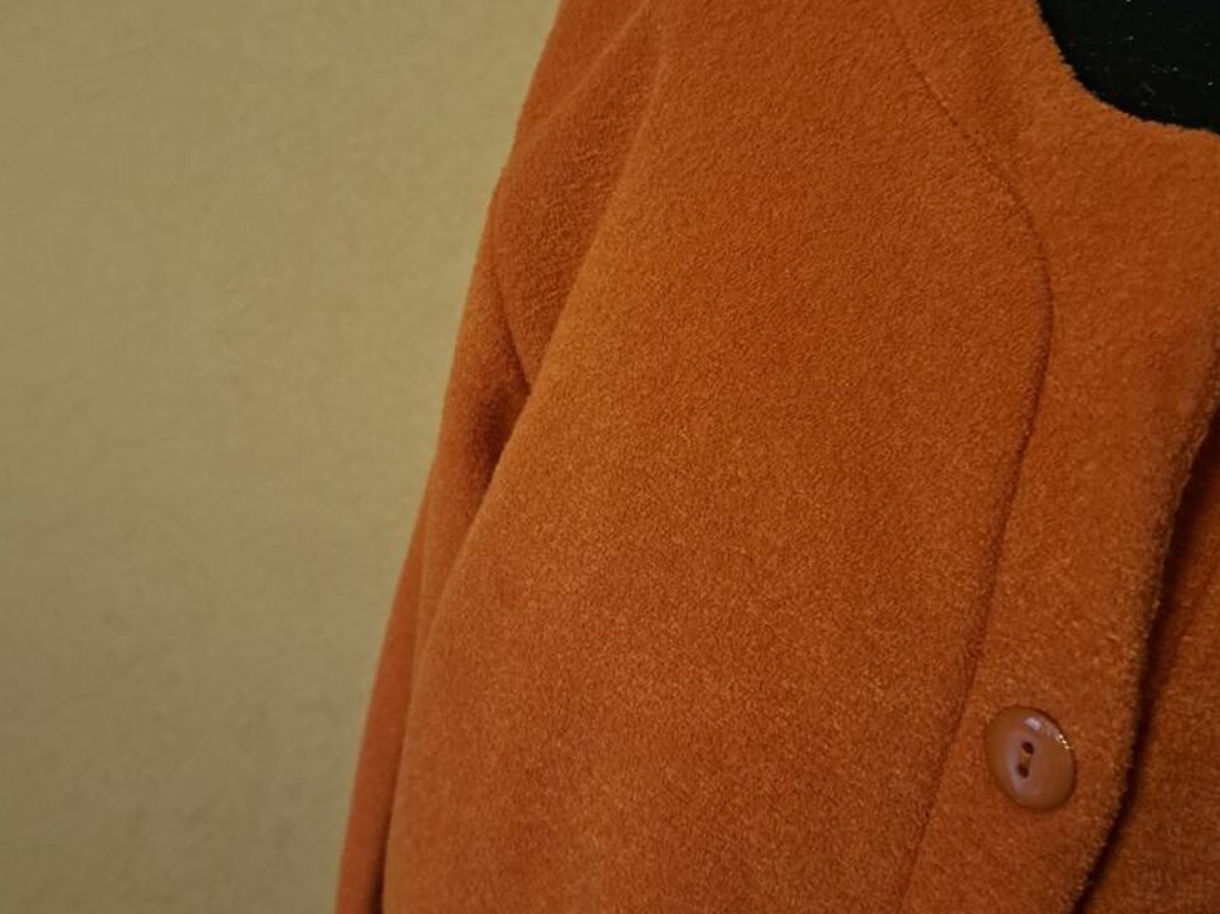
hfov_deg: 55.4
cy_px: 388
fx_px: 1163
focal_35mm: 33
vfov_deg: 42.8
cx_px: 614
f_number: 1.8
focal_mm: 5.23
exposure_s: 1/25
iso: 640
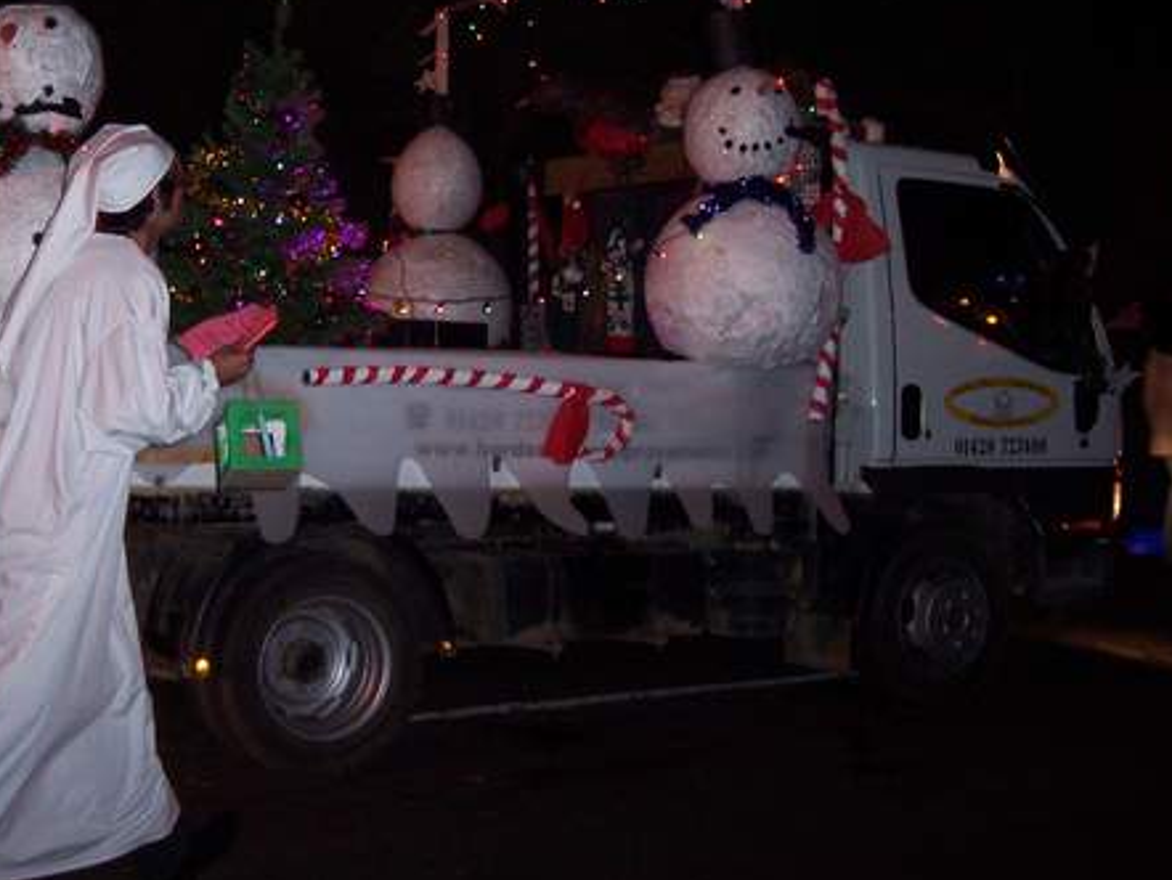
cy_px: 302
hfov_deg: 34.4
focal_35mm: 55
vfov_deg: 26.5
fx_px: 1863
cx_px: 350
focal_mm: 8
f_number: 2.8
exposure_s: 1/30
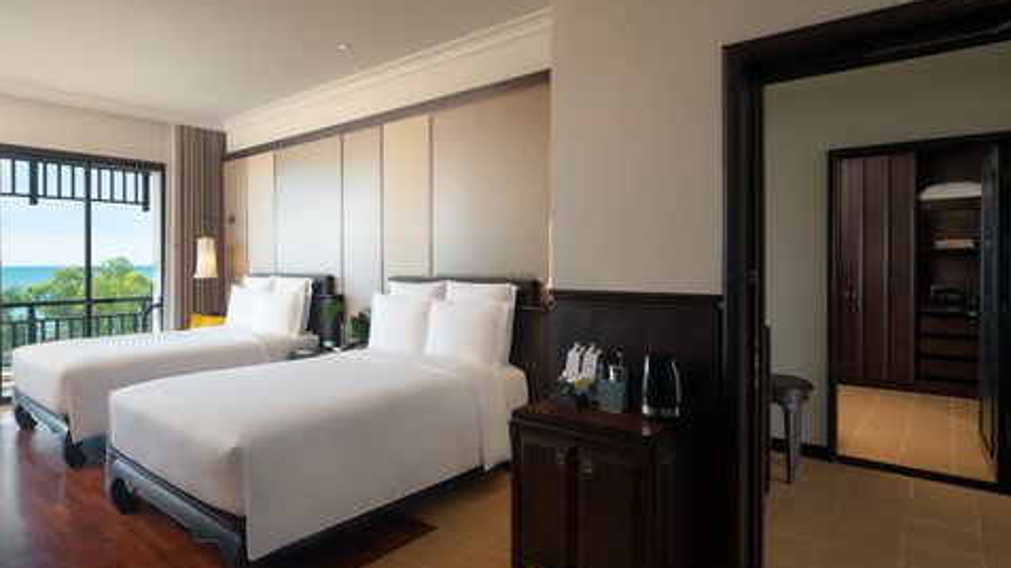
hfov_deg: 86.6
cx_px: 507
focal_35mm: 20
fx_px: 536
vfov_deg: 55.7
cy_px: 310
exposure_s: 1/15
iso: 320
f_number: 8
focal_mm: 19
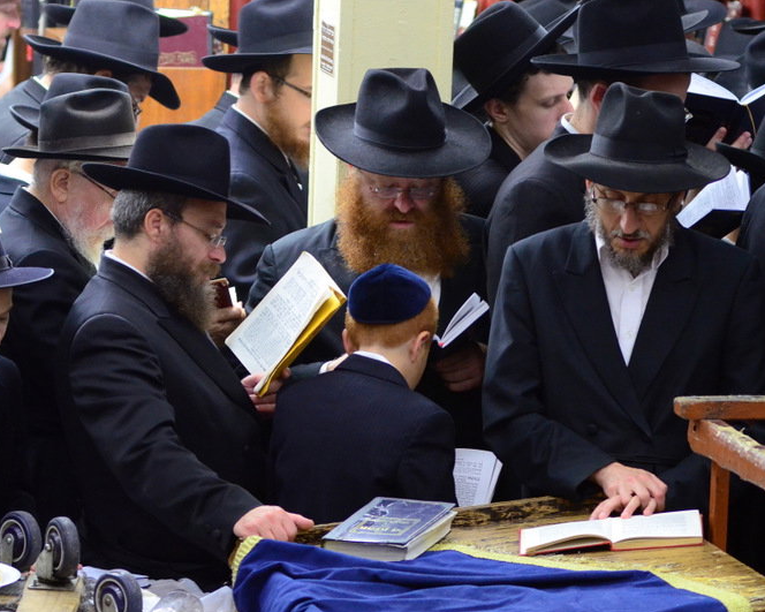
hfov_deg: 13.2
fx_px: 3305
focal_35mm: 146
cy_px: 307
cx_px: 353
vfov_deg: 10.6
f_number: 4
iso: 2000
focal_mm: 86
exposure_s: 1/100
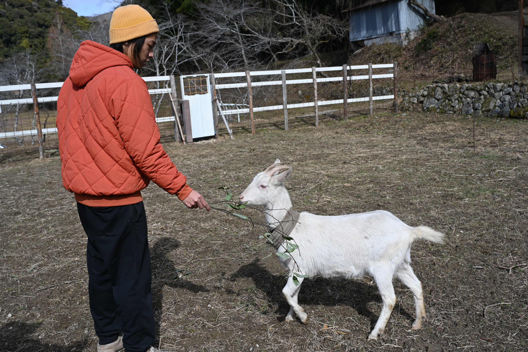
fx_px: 528
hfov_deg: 53.1
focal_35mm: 36
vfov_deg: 36.9
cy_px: 176
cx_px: 264
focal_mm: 36
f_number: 7.1
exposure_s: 1/400
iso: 100
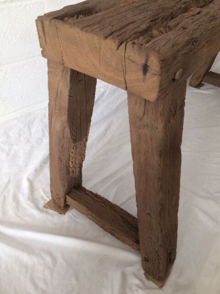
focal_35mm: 29
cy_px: 147
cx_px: 110
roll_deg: -1.5
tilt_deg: -43.1
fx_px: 246
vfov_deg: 61.7
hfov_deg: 48.2
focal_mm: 4.15
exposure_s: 1/50
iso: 32
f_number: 2.2
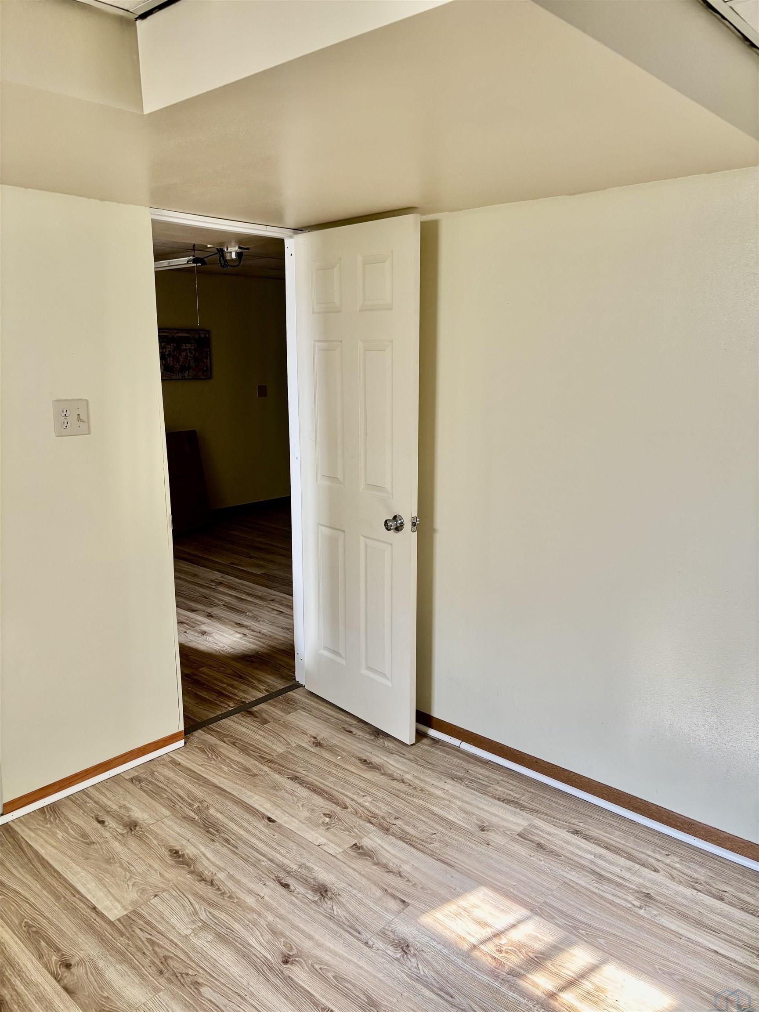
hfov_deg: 53.1
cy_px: 506
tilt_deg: -11.4
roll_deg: -0.8
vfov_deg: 67.3
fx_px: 760
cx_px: 380
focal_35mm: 26
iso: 125
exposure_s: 1/107
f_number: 1.6
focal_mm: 5.96
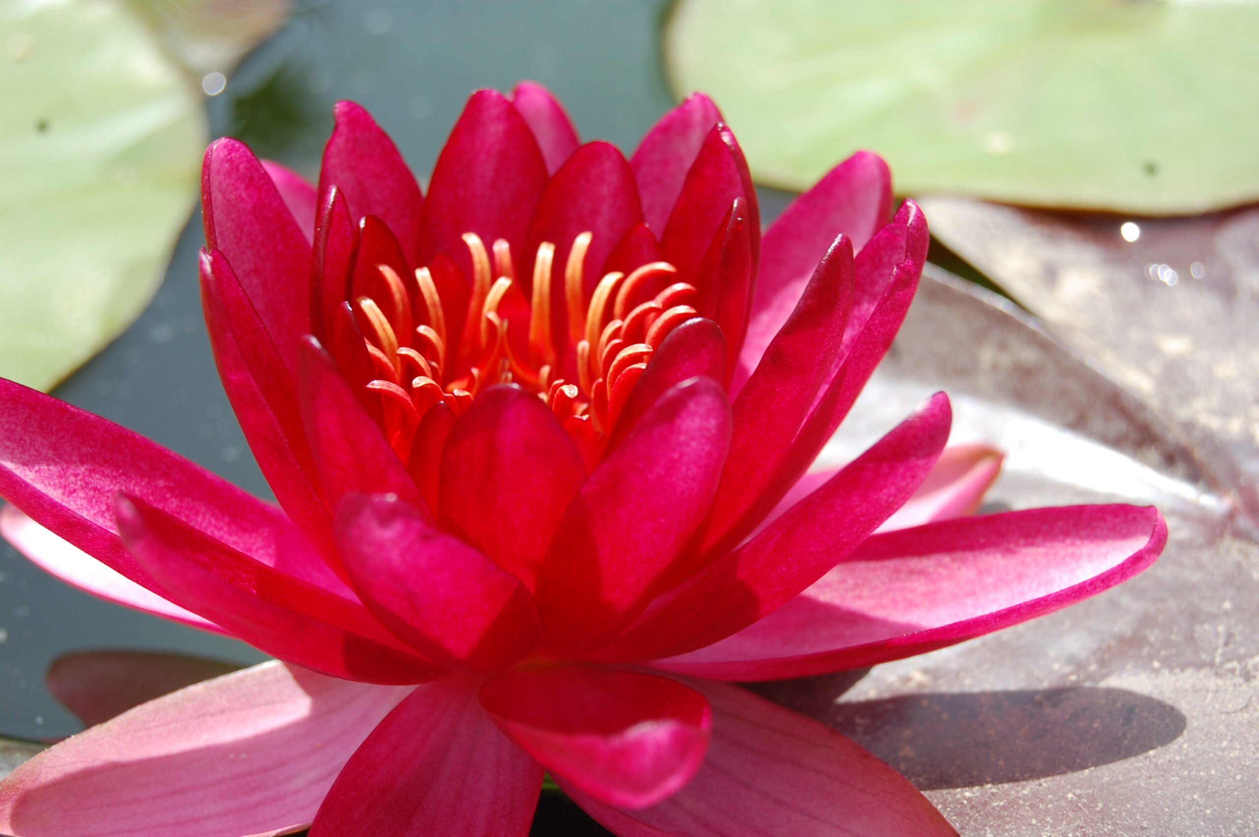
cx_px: 630
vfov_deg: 16.5
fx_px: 2883
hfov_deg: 24.6
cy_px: 418
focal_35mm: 82
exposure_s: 1/200
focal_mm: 55
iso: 200
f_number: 7.1
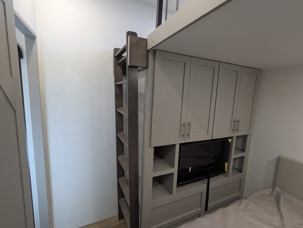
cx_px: 152
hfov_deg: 94.4
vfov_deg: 78.2
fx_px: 140
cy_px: 114
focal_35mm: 16
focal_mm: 2.35
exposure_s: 1/84
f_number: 2.2
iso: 303
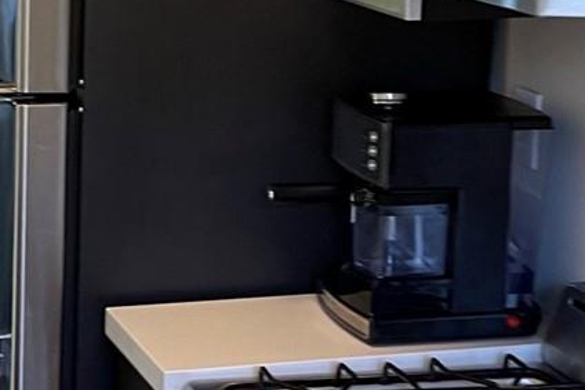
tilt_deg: -12.0
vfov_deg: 13.4
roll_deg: -0.2
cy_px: 113
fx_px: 1658
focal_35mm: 102
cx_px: 88
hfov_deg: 19.7
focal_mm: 5.1
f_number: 1.6
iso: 160
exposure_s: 1/60
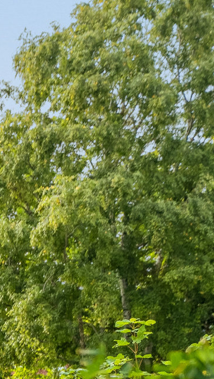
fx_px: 1724
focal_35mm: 171
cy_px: 472
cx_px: -633
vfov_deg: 12.3
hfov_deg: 6.0
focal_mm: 35
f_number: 4
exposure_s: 1/320
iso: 250
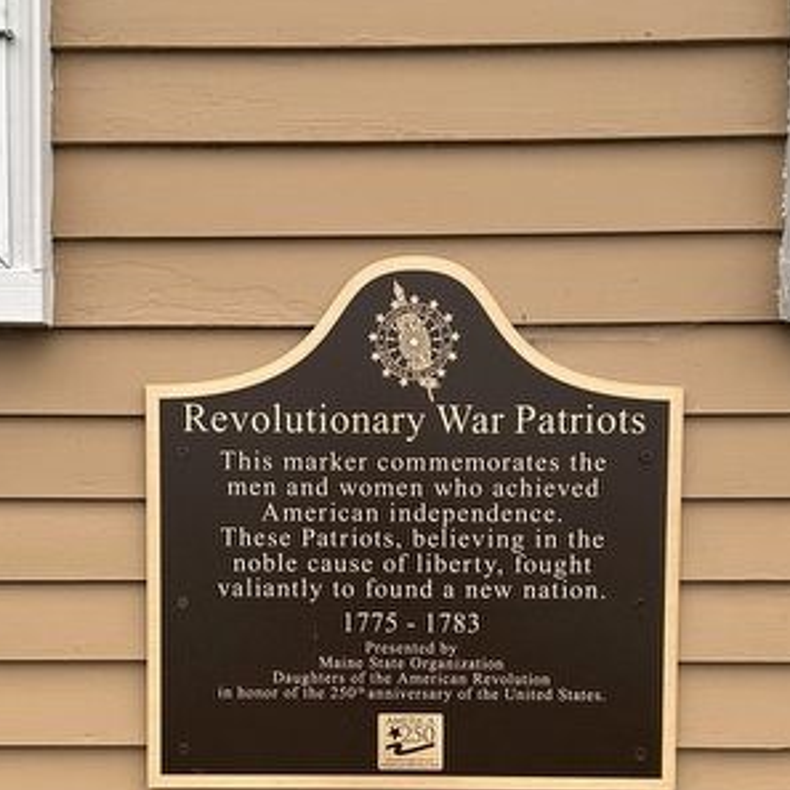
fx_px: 1601
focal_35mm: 62
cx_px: 340
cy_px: 569
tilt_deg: -8.7
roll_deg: -0.1
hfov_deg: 27.7
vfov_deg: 27.4
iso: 50
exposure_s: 1/601
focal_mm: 5.7
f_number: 1.5
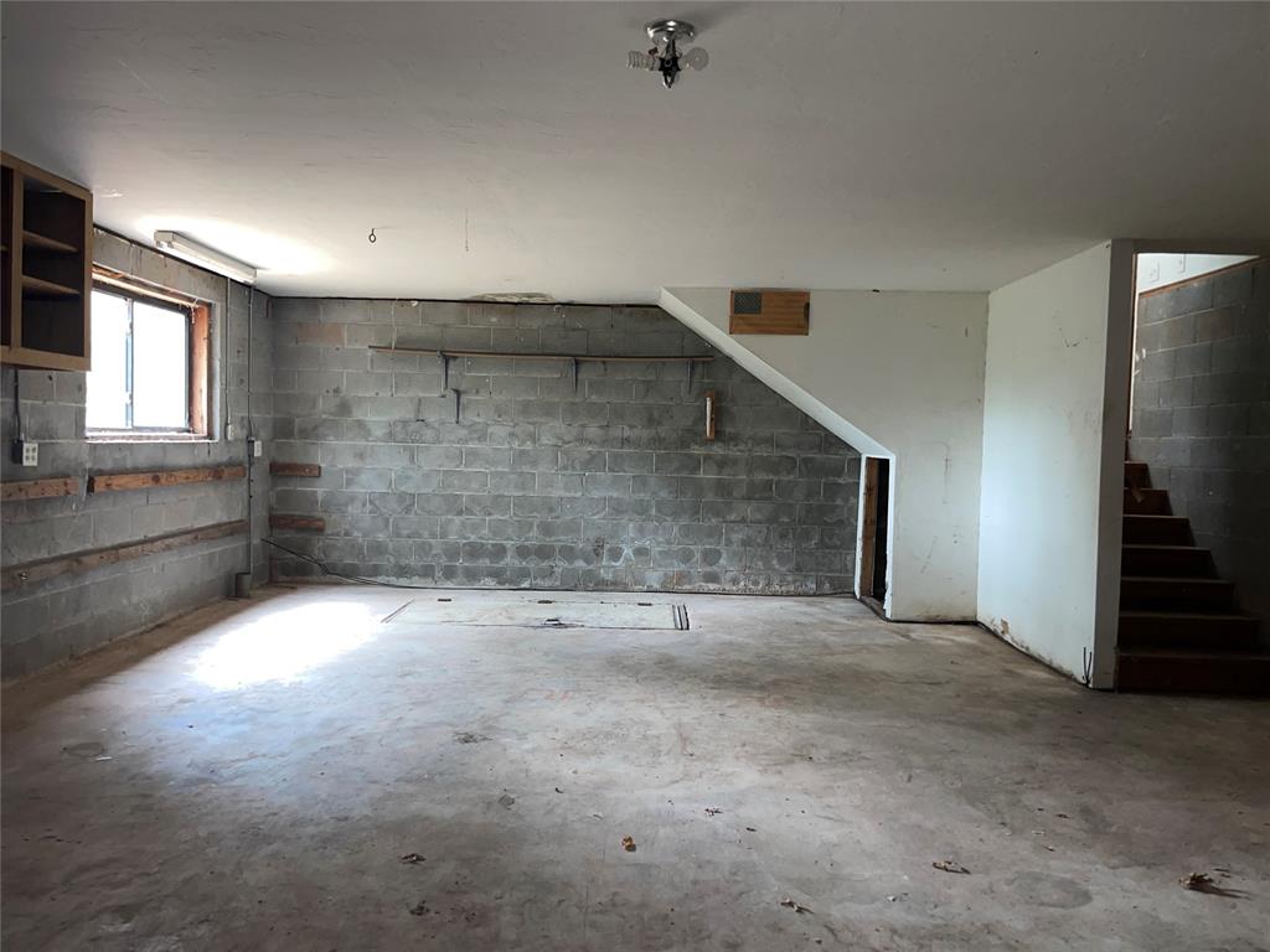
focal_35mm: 25
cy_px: 476
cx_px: 635
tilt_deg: -2.5
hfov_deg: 69.4
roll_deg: -2.5
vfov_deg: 54.9
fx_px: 917
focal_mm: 5.1
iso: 125
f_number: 1.6
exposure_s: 1/10
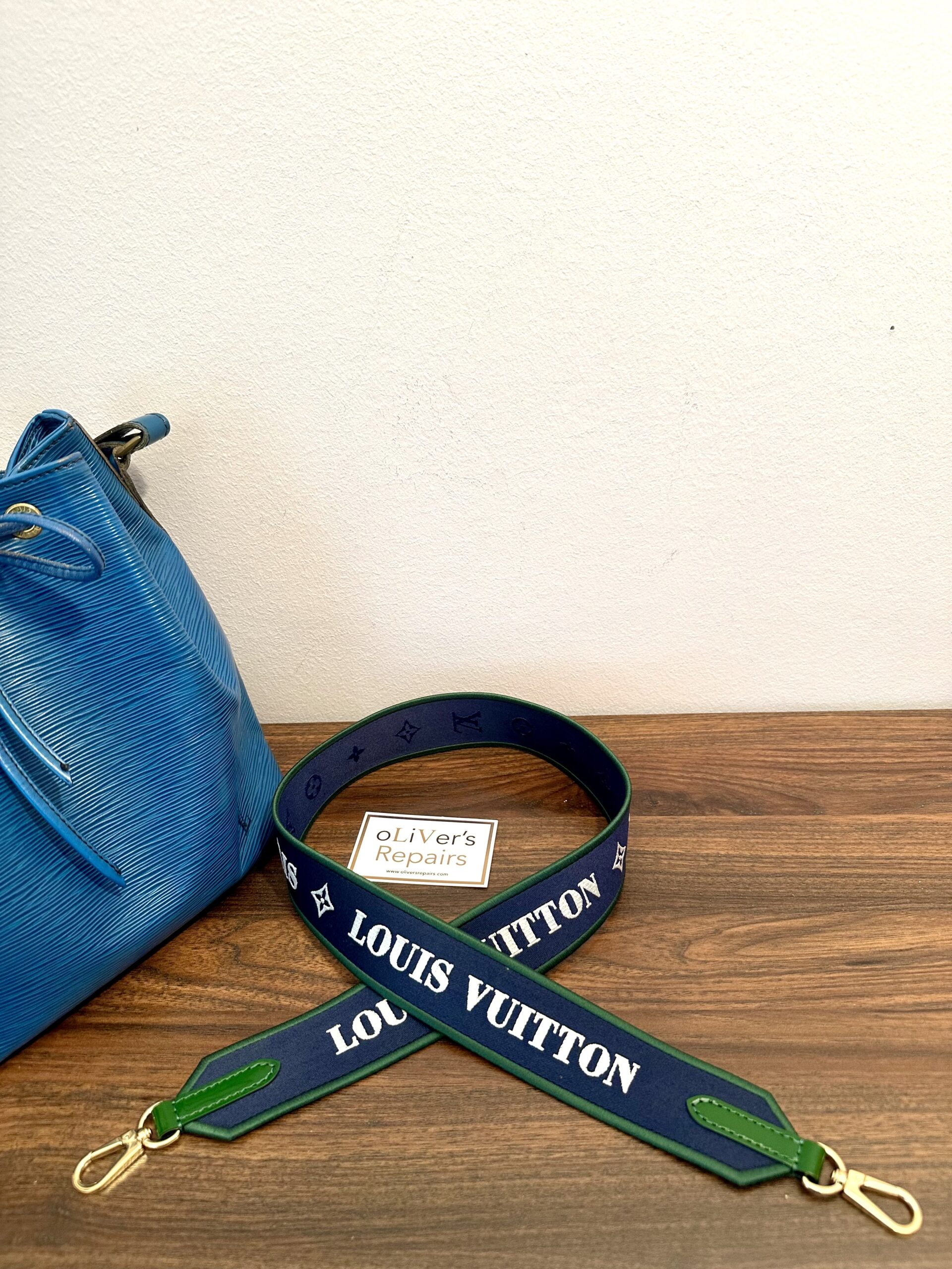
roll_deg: +1.6
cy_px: 634
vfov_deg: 71.6
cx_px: 476
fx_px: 880
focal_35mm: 24
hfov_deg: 56.8
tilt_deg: -32.5
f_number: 1.78
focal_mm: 6.86
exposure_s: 1/50
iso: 125
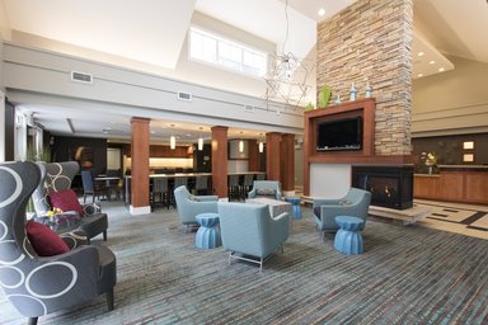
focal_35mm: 17
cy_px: 162
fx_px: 230
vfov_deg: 70.4
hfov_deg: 93.3
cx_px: 244
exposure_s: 1/3
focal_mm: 17
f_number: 11
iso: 100
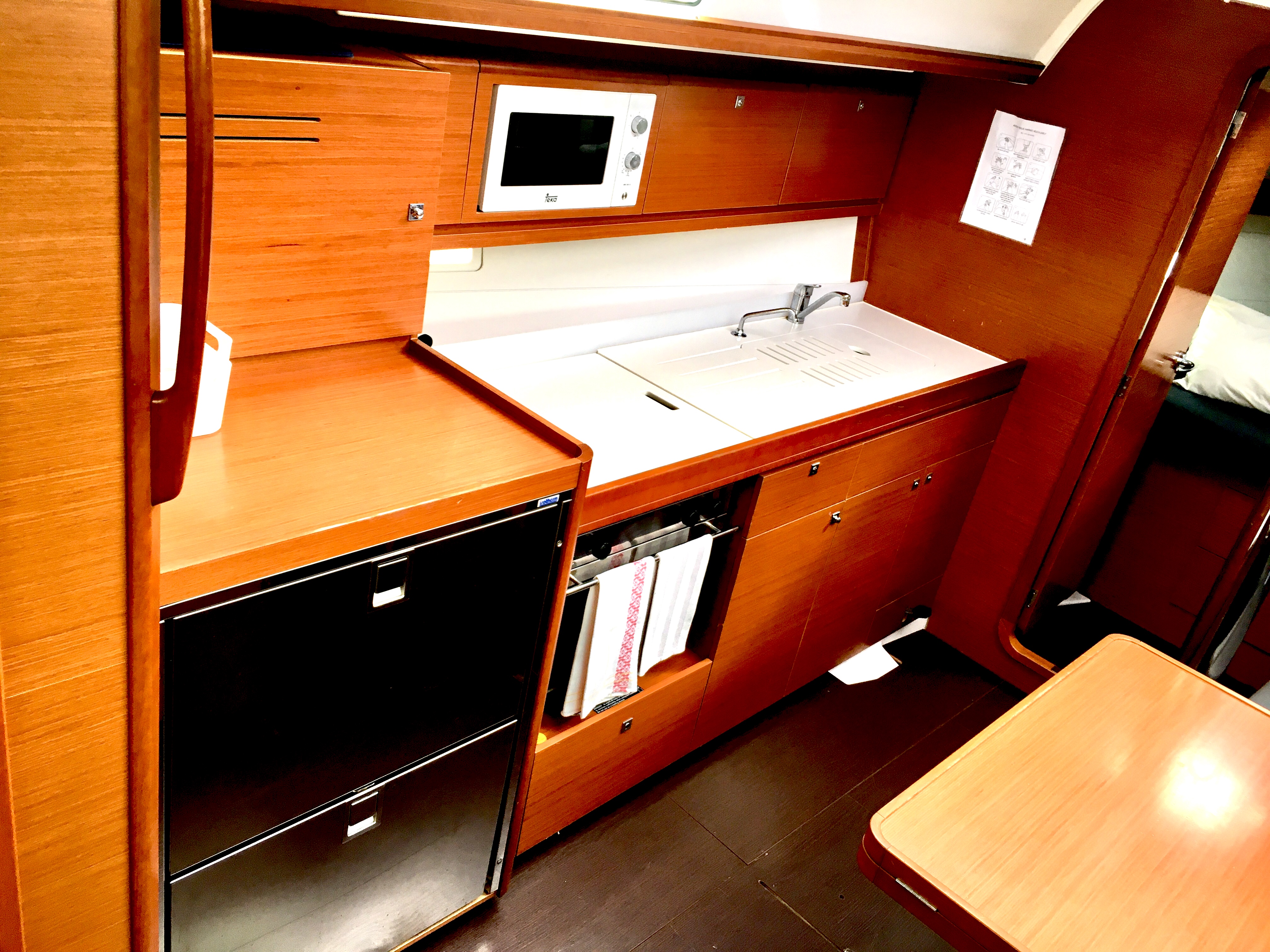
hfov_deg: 61.7
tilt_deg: -24.1
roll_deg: -12.2
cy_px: 476
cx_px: 635
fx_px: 1064
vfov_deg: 48.2
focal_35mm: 29
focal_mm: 4.15
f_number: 2.2
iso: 25
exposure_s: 1/33
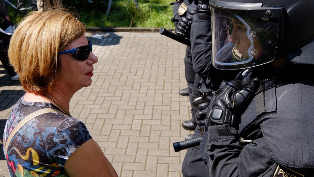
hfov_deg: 52.8
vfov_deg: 31.2
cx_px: 156
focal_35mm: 38
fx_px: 316
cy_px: 96
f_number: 8
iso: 400
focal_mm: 24
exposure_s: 1/350
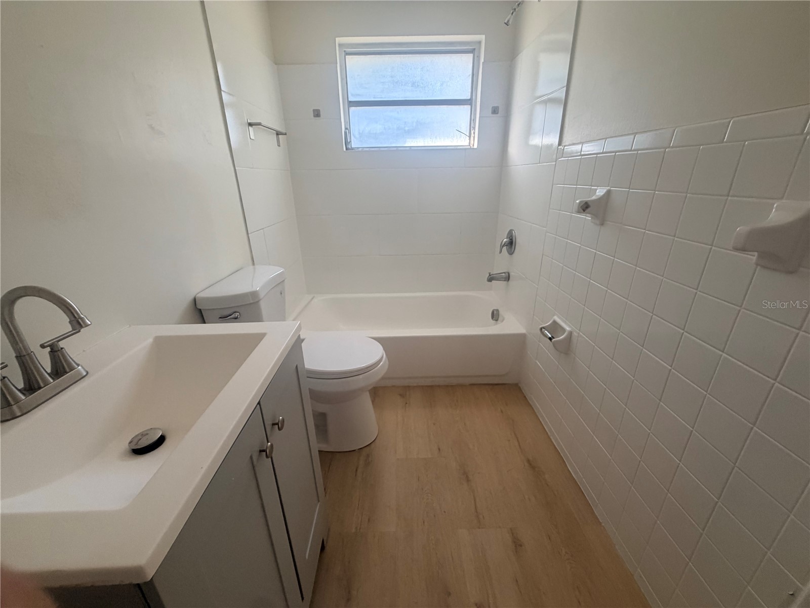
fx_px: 328
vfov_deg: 85.7
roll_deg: +0.2
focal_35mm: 14
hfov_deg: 102.1
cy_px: 304
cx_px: 405
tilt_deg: -21.5
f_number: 2.2
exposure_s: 1/60
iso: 250
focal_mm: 2.22
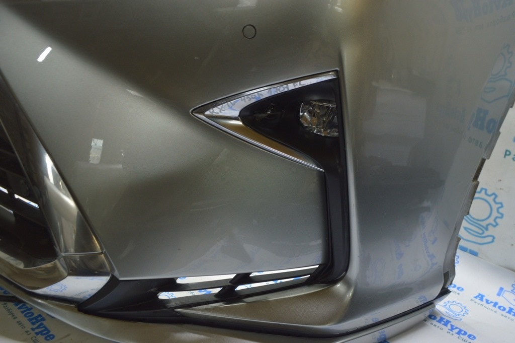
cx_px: 258
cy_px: 172
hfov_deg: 55.1
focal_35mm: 34
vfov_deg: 38.3
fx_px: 493
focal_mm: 23
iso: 400
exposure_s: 1/20
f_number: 5.6
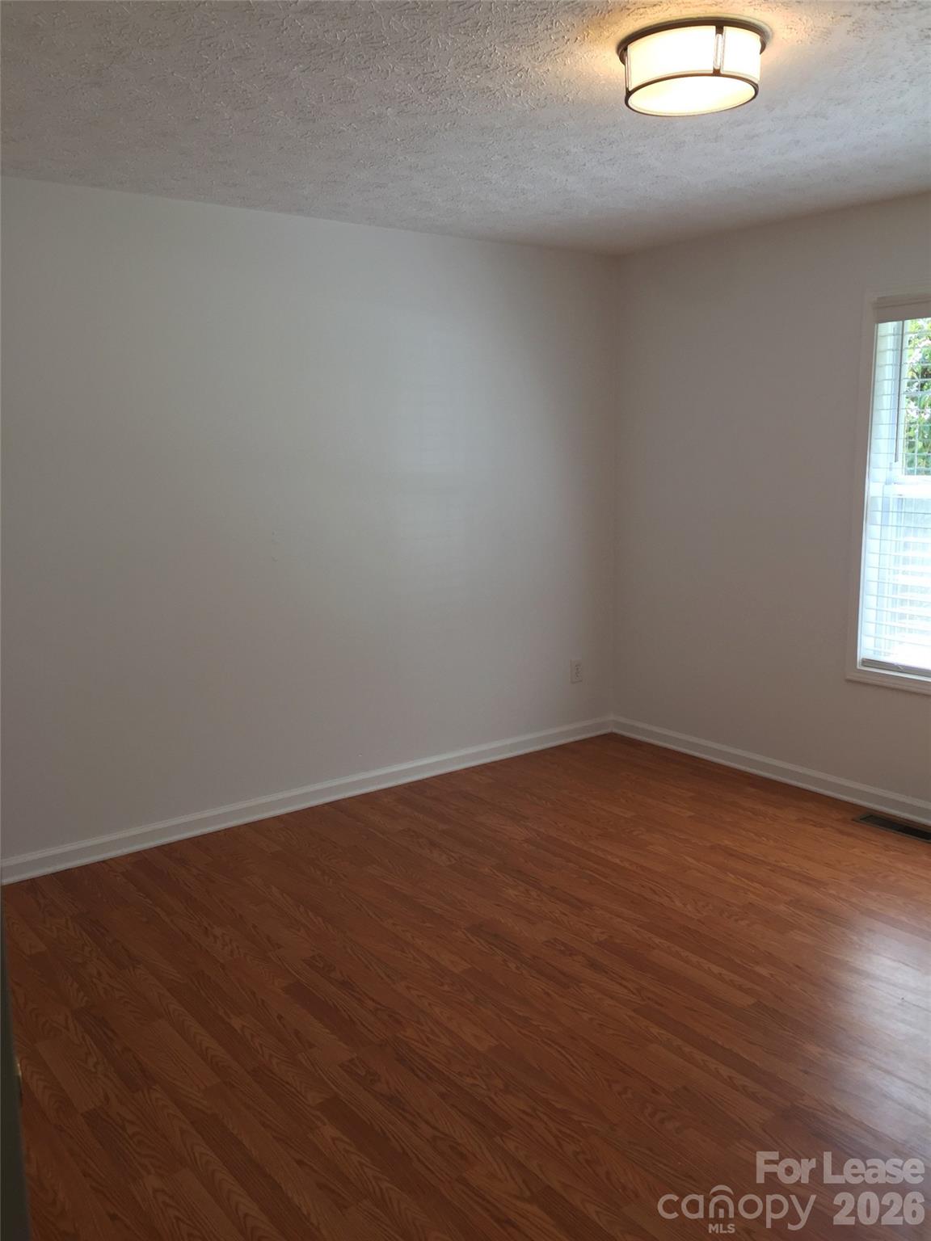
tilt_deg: -12.0
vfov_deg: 61.7
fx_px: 1040
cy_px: 620
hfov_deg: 48.2
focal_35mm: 29
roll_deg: +1.2
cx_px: 466
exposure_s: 1/40
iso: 32
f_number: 2.2
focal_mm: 4.15
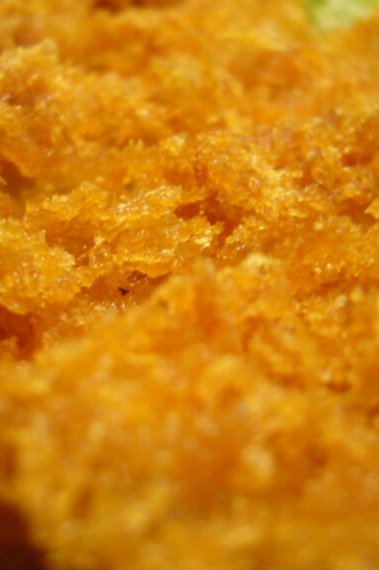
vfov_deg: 40.4
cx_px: 182
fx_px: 775
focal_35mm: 49
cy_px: 285
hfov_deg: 27.5
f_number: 2.8
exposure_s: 1/8
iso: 200
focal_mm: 5.8
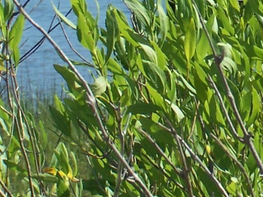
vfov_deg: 3.9
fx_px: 2917
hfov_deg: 5.1
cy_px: -105
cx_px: 536
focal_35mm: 384
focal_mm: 15.6
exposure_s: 1/750
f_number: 4.5
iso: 80
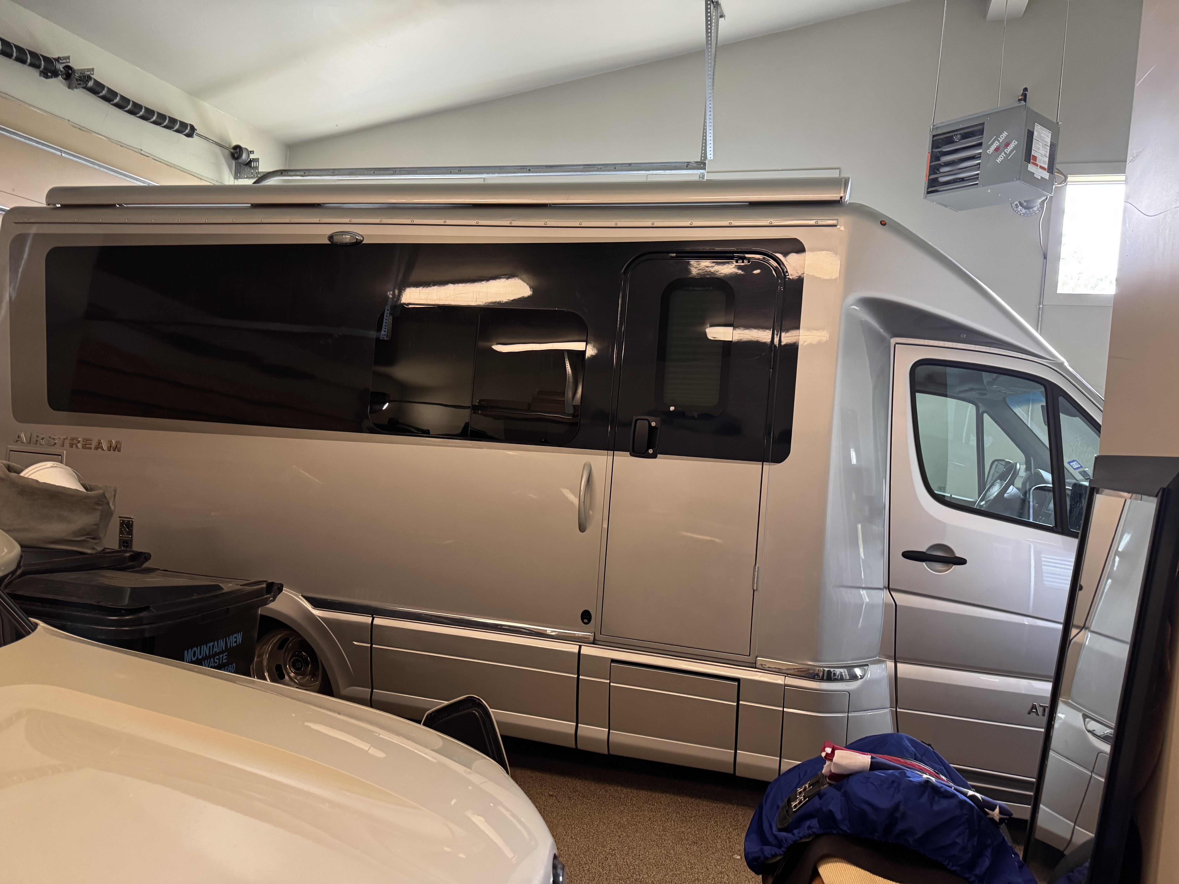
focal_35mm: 24
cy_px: 442
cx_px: 590
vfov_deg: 56.8
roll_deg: -4.4
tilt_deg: -3.4
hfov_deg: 71.6
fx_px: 817
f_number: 1.78
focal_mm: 6.76
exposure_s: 1/60
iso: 400
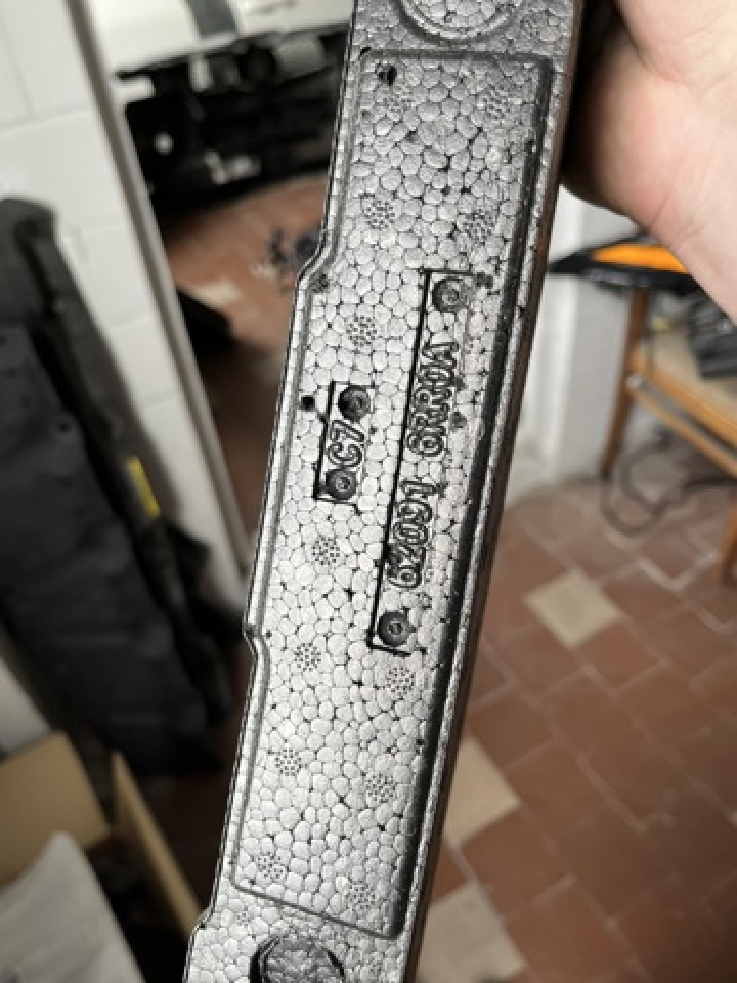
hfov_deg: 53.1
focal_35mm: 26
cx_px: 368
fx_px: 738
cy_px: 492
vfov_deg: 67.3
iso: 125
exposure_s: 1/117
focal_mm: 5.1
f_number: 1.6
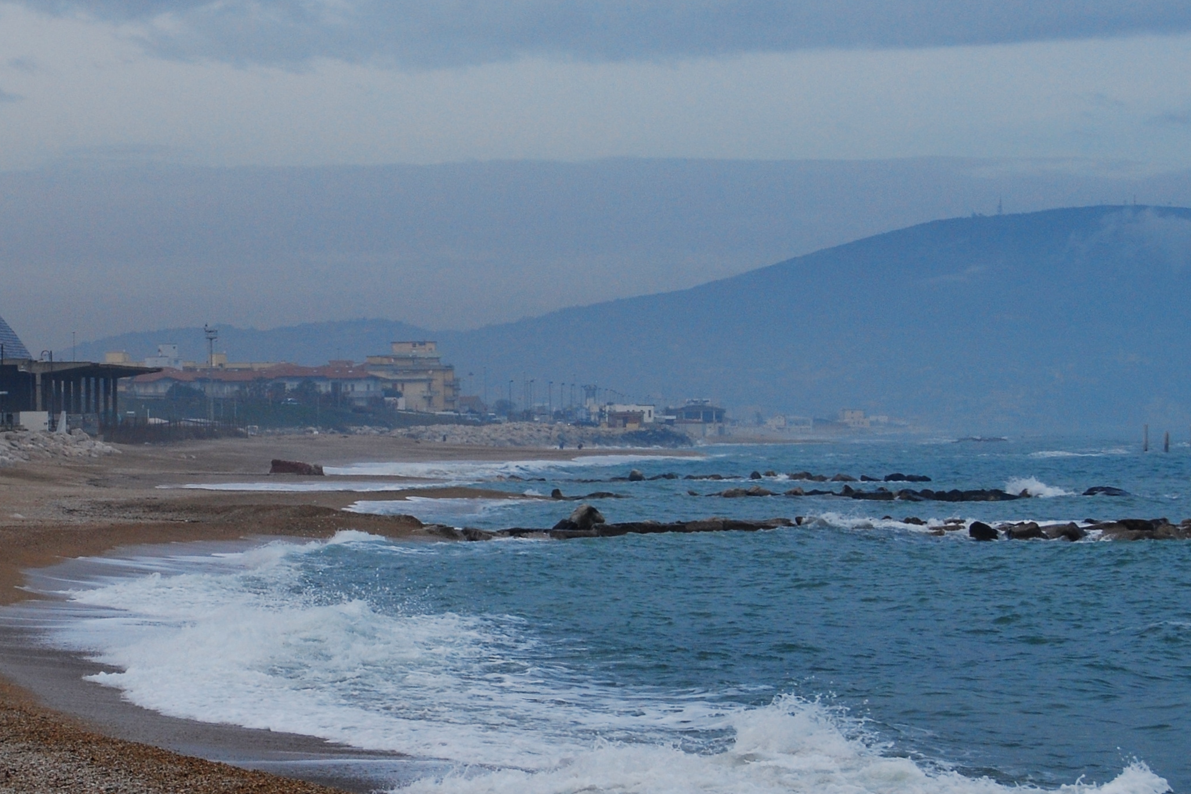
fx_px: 5125
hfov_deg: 13.2
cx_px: 305
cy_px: 311
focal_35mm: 155
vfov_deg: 8.9
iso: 200
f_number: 10
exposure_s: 1/400
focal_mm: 55
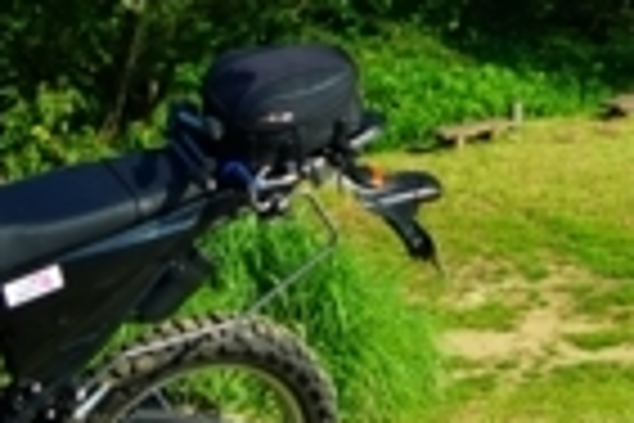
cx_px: 706
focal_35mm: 136
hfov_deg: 14.7
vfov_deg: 9.6
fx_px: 2395
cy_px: -320
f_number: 4
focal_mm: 24
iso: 640
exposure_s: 1/2000
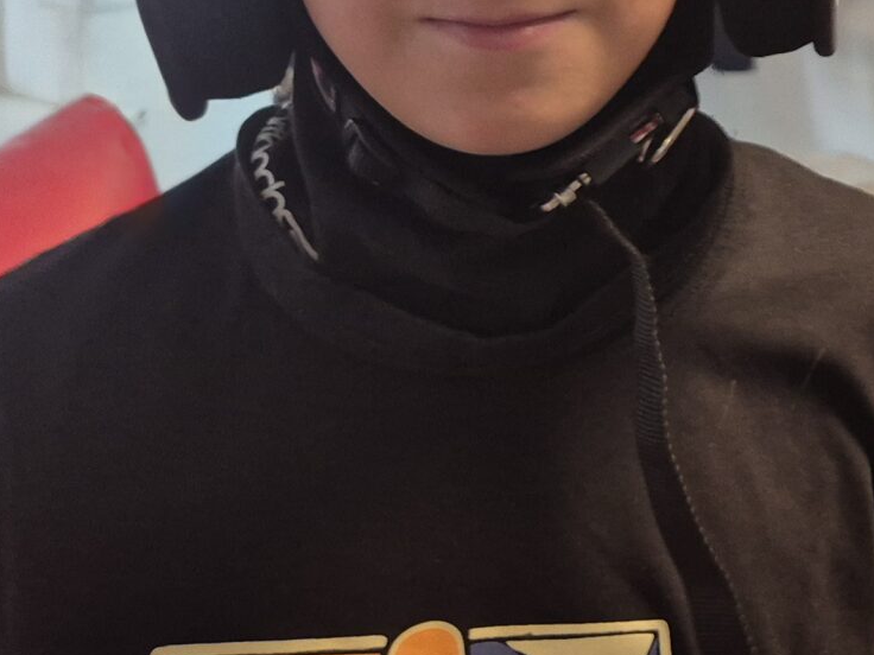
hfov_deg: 21.4
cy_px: -192
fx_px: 2020
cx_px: 1228
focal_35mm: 80
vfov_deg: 17.3
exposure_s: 1/100
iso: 320
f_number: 1.8
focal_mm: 5.4
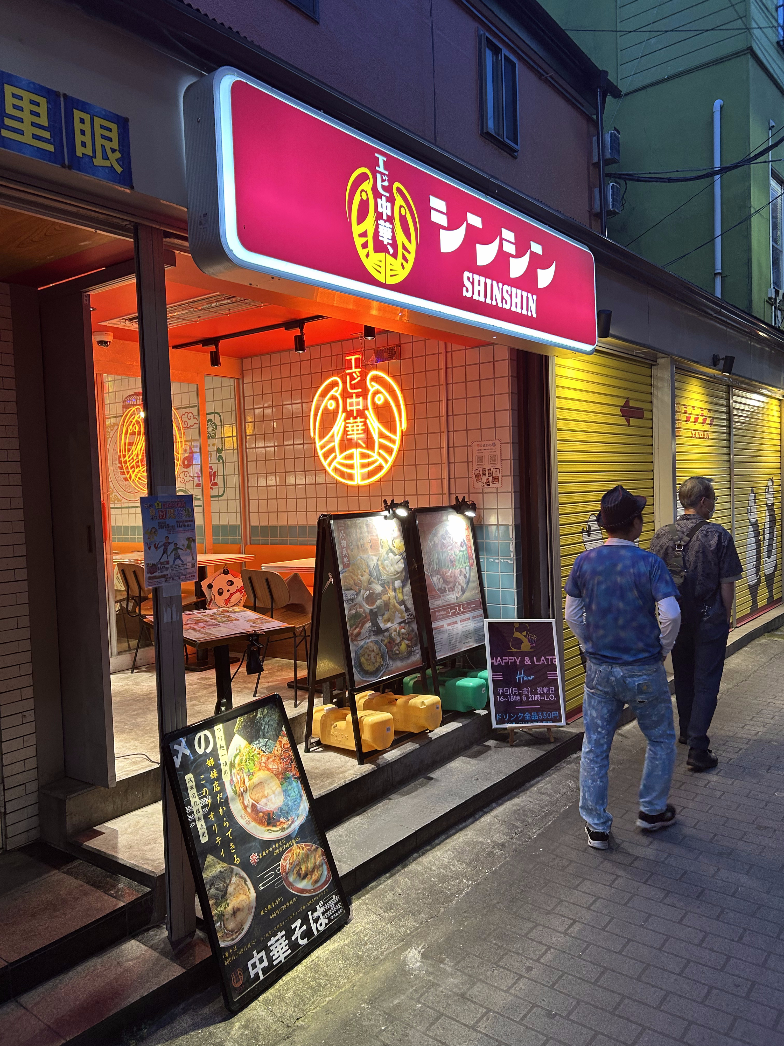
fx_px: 785
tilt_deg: -1.3
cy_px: 523
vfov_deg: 67.3
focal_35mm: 26
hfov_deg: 53.1
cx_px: 392
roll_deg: +1.6
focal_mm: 5.7
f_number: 1.5
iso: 100
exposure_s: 1/50
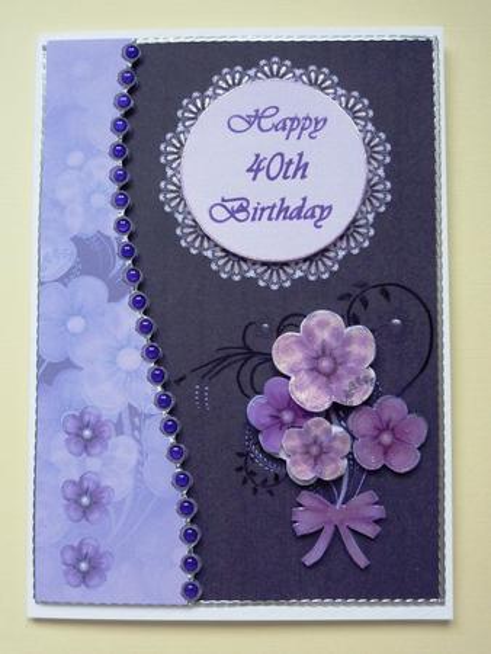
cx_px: 246
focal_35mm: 40
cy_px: 327
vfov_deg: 46.8
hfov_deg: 36.0
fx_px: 756
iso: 400
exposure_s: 1/20
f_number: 3.6
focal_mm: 6.5
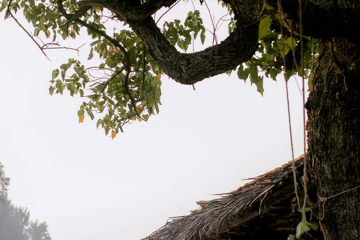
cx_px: 132
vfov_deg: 12.4
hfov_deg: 18.6
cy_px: 223
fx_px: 1100
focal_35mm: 110
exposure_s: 1/400
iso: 400
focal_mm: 35
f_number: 2.8
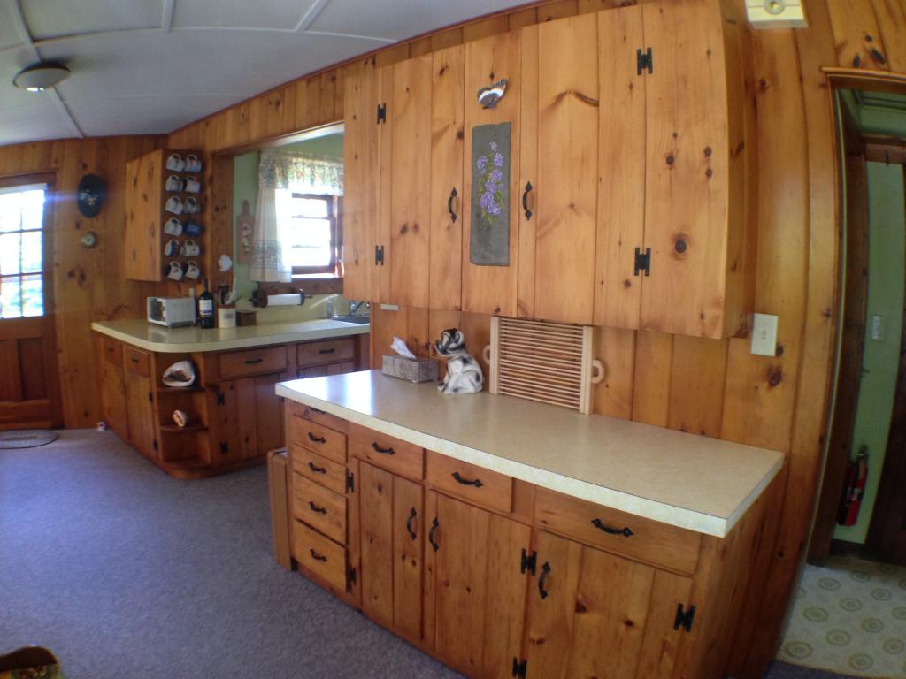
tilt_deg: -10.2
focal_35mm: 33
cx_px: 453
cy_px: 340
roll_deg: +0.2
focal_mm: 4.12
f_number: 2.4
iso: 160
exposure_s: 1/20
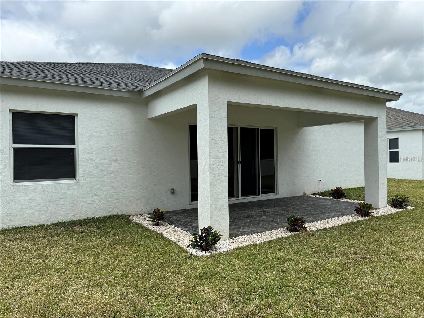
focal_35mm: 24
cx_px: 212
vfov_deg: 56.8
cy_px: 159
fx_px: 294
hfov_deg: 71.6
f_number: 1.78
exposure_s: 1/2833
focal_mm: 6.86
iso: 80
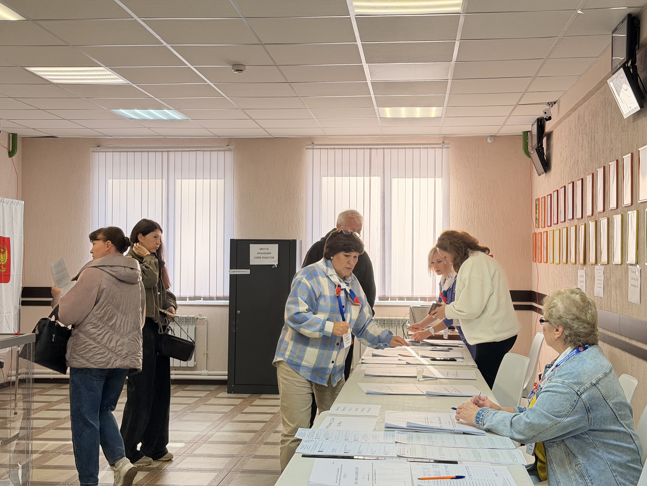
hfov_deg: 38.9
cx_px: 322
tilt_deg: +1.5
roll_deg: +0.0
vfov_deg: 29.7
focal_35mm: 49
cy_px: 244
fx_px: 916
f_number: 1.78
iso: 100
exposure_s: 1/484
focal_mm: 6.76
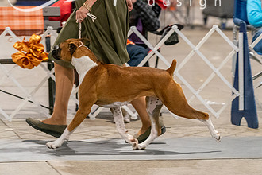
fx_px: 2292
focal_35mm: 315
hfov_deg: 6.5
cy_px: 26
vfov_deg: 4.4
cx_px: 122
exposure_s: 1/250
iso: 6400
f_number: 3.5
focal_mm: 179
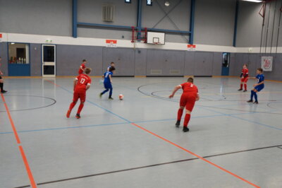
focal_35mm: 36
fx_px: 282
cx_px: 141
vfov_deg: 36.8
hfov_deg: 53.2
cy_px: 94
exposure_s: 1/60
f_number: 7.1
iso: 1250
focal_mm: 24
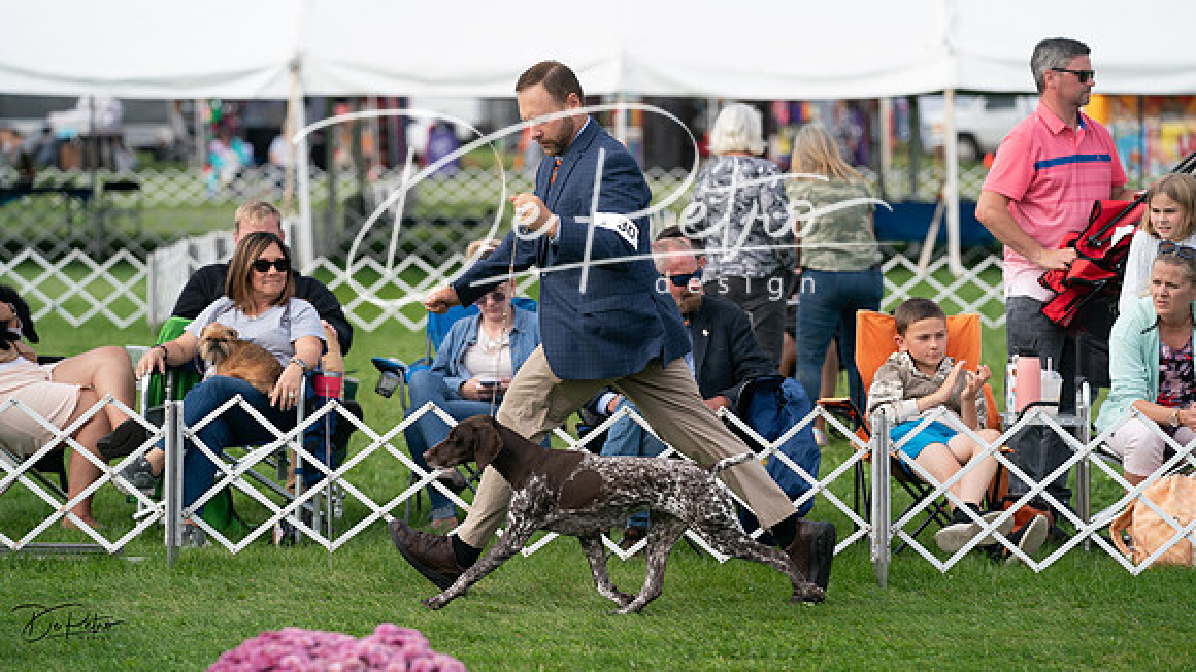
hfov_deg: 13.5
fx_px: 5048
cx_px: 598
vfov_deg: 7.6
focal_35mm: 159
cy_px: 336
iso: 250
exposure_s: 1/1600
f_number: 3.5
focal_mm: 152
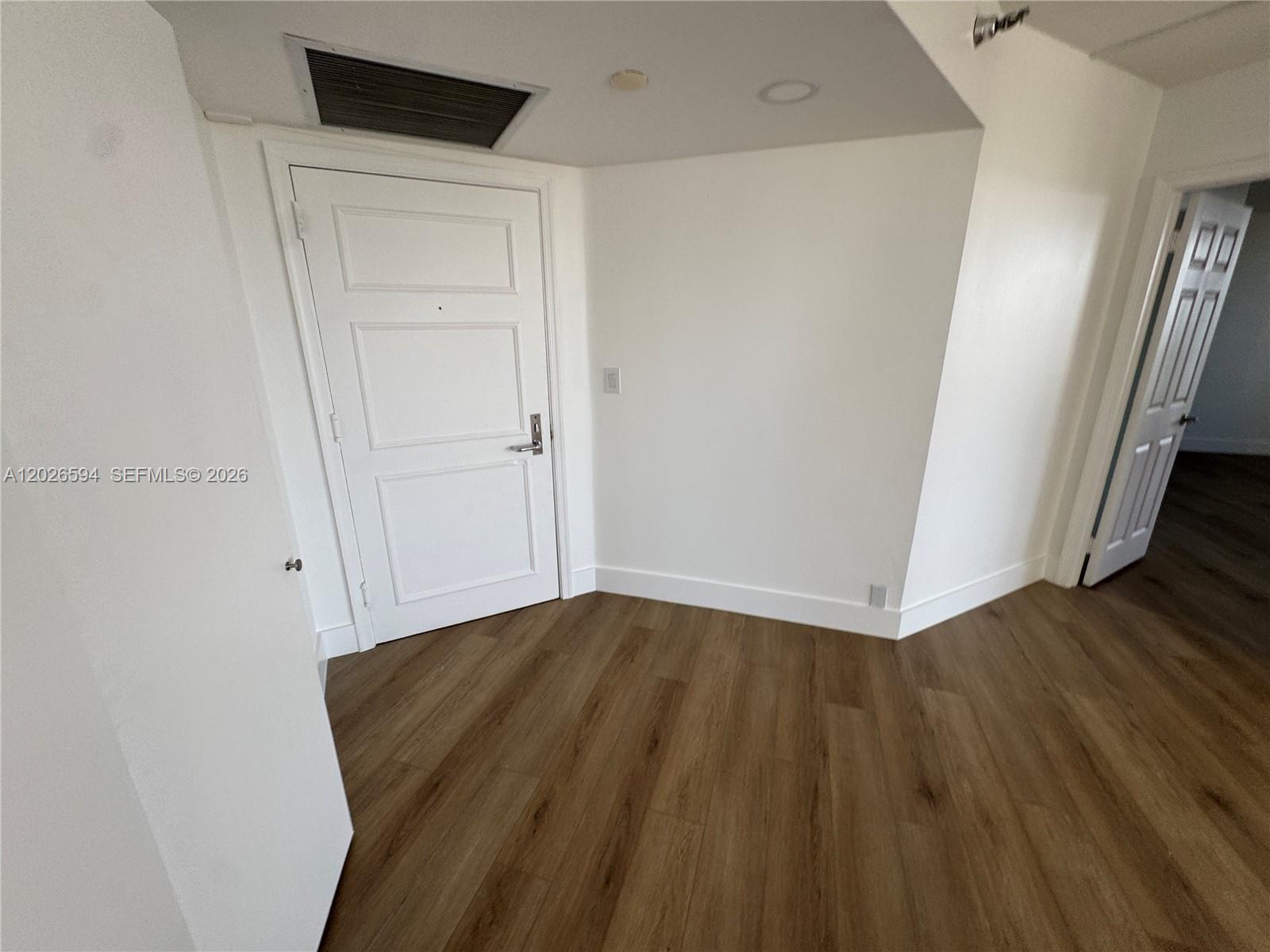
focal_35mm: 14
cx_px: 635
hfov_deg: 102.1
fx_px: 514
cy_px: 476
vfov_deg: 85.7
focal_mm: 2.22
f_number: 2.2
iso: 50
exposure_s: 1/99
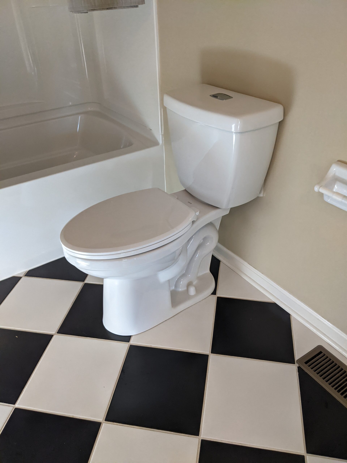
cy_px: 232
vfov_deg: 65.3
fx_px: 361
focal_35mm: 27
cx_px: 174
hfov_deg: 51.4
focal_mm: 4.44
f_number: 1.8
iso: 239
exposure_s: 1/120
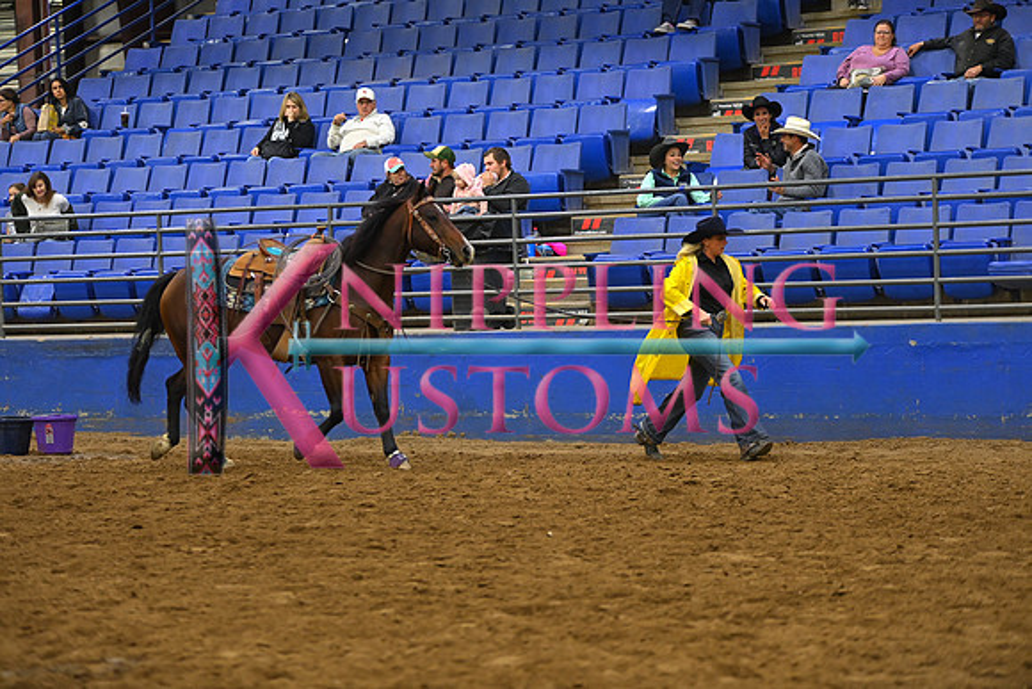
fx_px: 3211
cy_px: 344
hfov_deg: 18.3
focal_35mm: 112
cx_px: 516
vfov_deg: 12.2
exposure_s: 1/400
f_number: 2.8
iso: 3200
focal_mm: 112
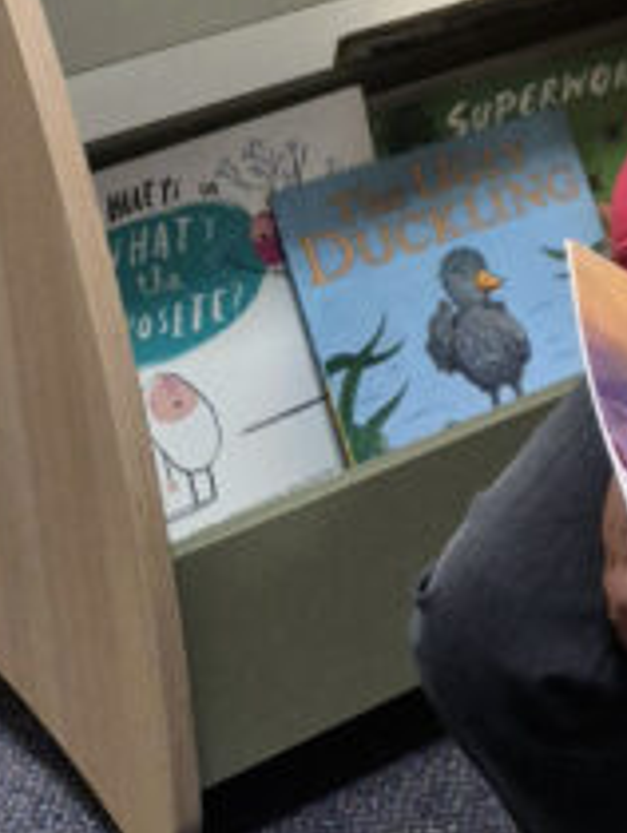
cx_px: 1405
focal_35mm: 112
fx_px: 2699
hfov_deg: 11.4
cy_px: -333
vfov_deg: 16.3
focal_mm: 5.4
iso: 640
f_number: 1.8
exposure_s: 1/100
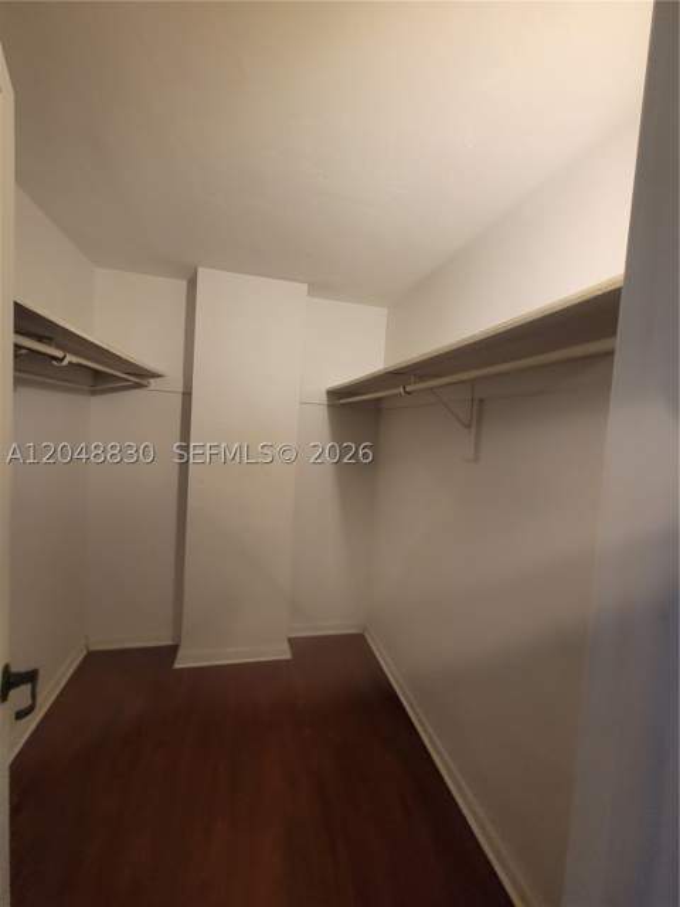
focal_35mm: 13
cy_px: 454
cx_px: 340
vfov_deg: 106.2
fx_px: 340
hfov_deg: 89.9
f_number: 2.2
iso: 320
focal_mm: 2.2
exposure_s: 1/60
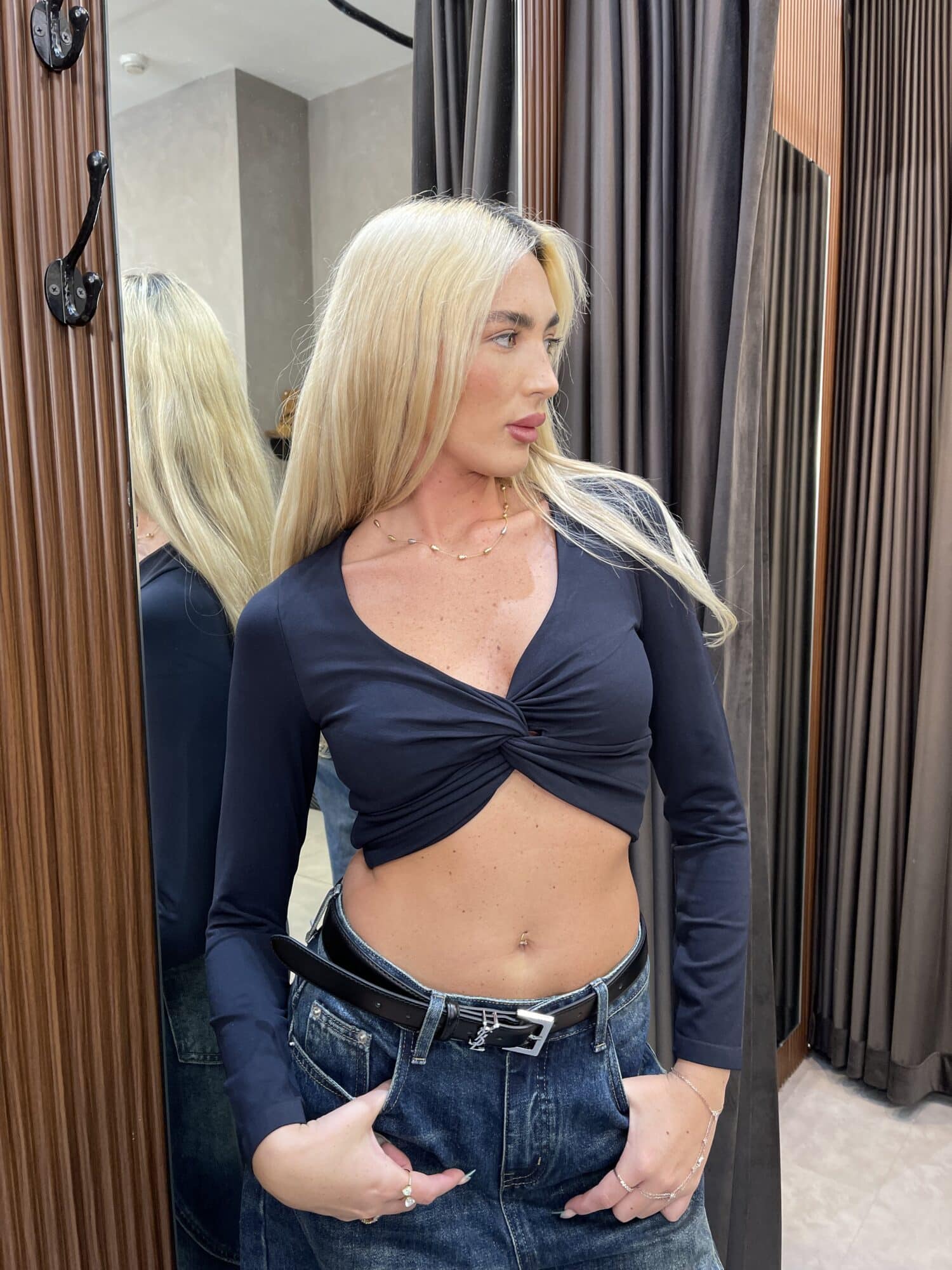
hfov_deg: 54.9
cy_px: 635
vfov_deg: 69.4
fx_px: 917
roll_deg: -0.1
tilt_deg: -7.1
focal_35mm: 25
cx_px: 476
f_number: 1.6
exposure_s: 1/100
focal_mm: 5.1
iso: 125
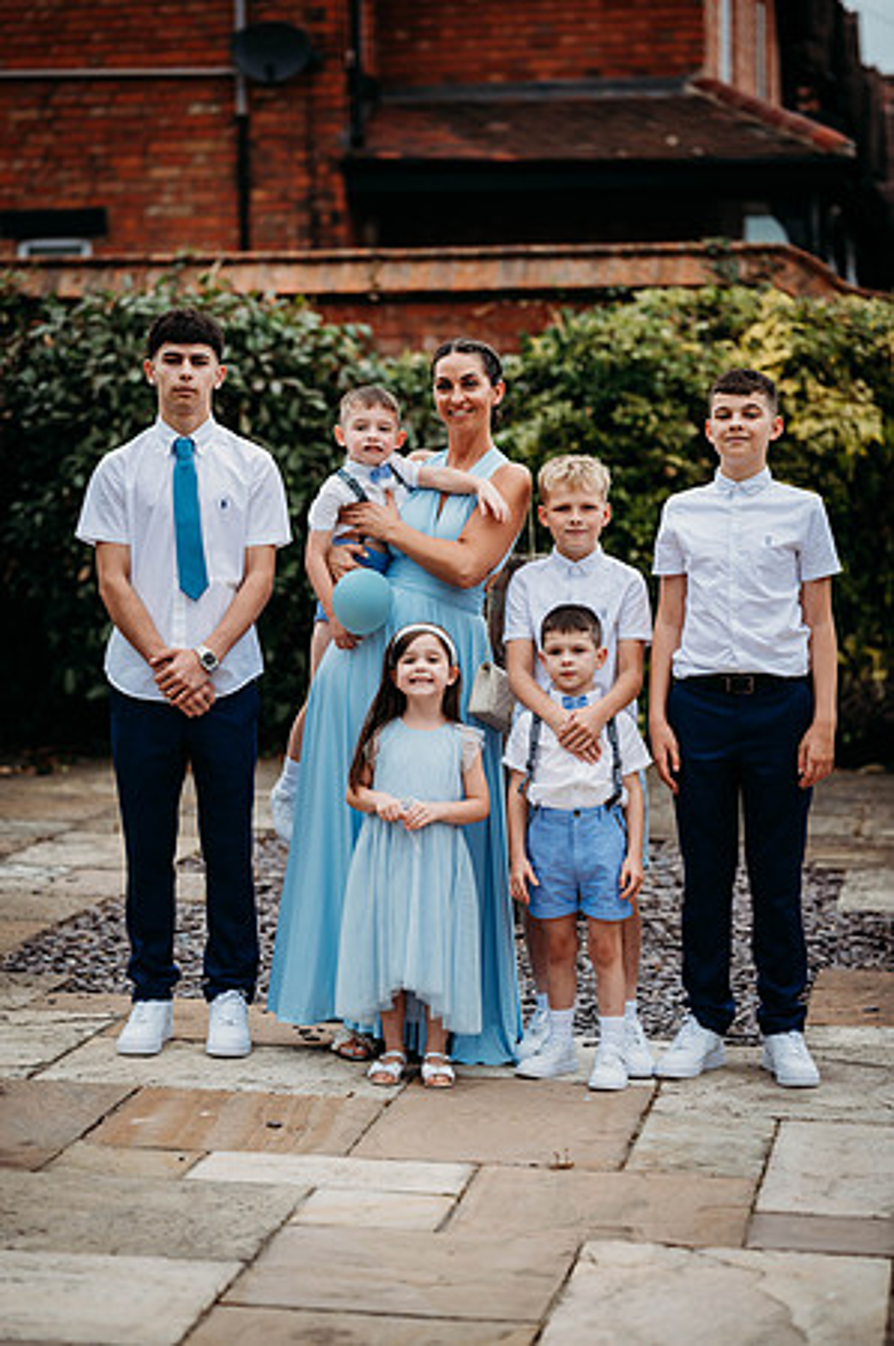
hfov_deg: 16.0
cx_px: 447
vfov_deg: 23.9
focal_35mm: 85
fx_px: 3173
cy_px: 673
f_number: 2.2
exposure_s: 1/800
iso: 100
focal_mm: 85
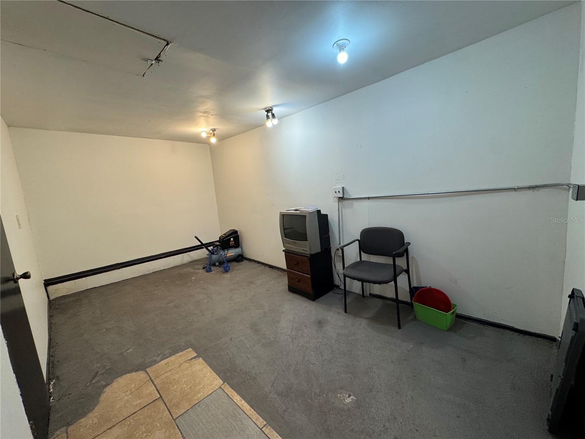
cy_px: 220
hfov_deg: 102.1
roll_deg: +5.1
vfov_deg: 85.7
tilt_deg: -7.7
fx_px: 237
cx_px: 292
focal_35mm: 14
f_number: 2.2
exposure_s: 1/120
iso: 200
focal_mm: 2.22
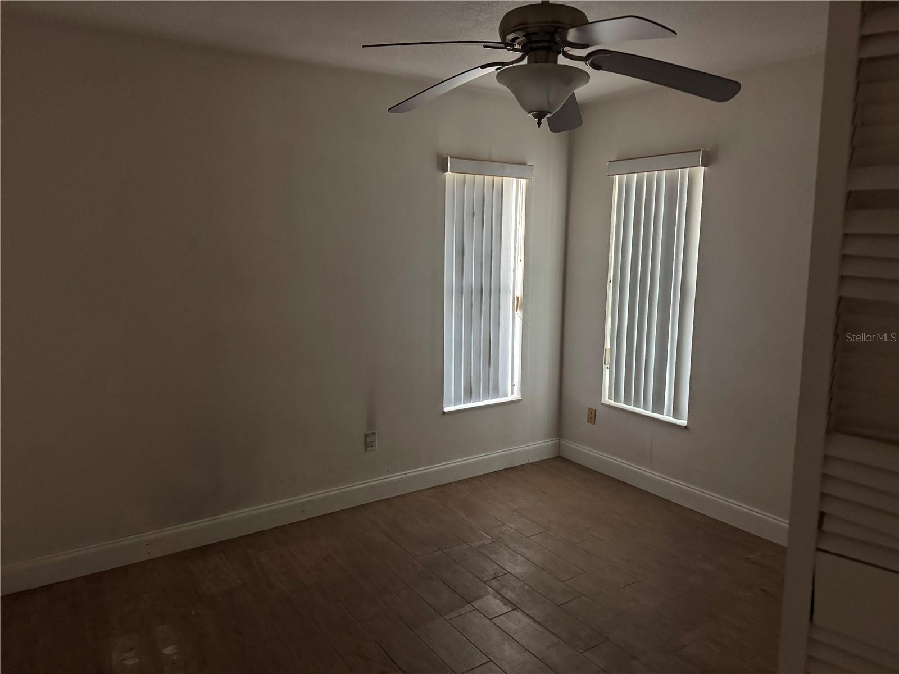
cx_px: 450
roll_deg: -0.9
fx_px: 623
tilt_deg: -8.8
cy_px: 337
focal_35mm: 24
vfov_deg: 56.8
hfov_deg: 71.6
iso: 1000
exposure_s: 1/40
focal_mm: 6.76
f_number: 1.78
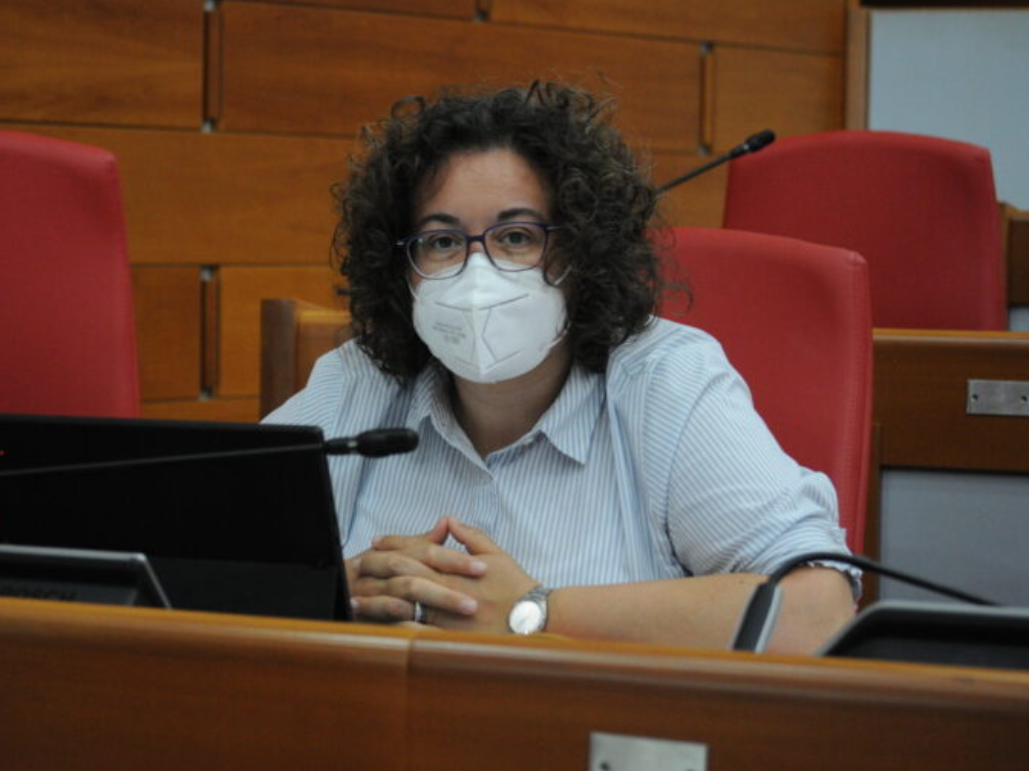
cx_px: 475
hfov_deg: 19.3
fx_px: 3032
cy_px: 382
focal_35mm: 102
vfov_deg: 14.5
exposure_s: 1/60
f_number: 4.2
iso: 1800
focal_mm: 62
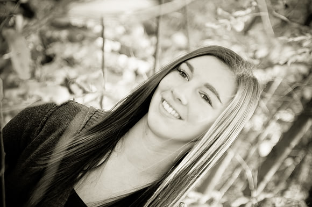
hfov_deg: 21.9
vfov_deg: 14.7
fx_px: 805
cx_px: 156
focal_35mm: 93
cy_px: 104
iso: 100
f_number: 2.8
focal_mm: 62
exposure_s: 1/160
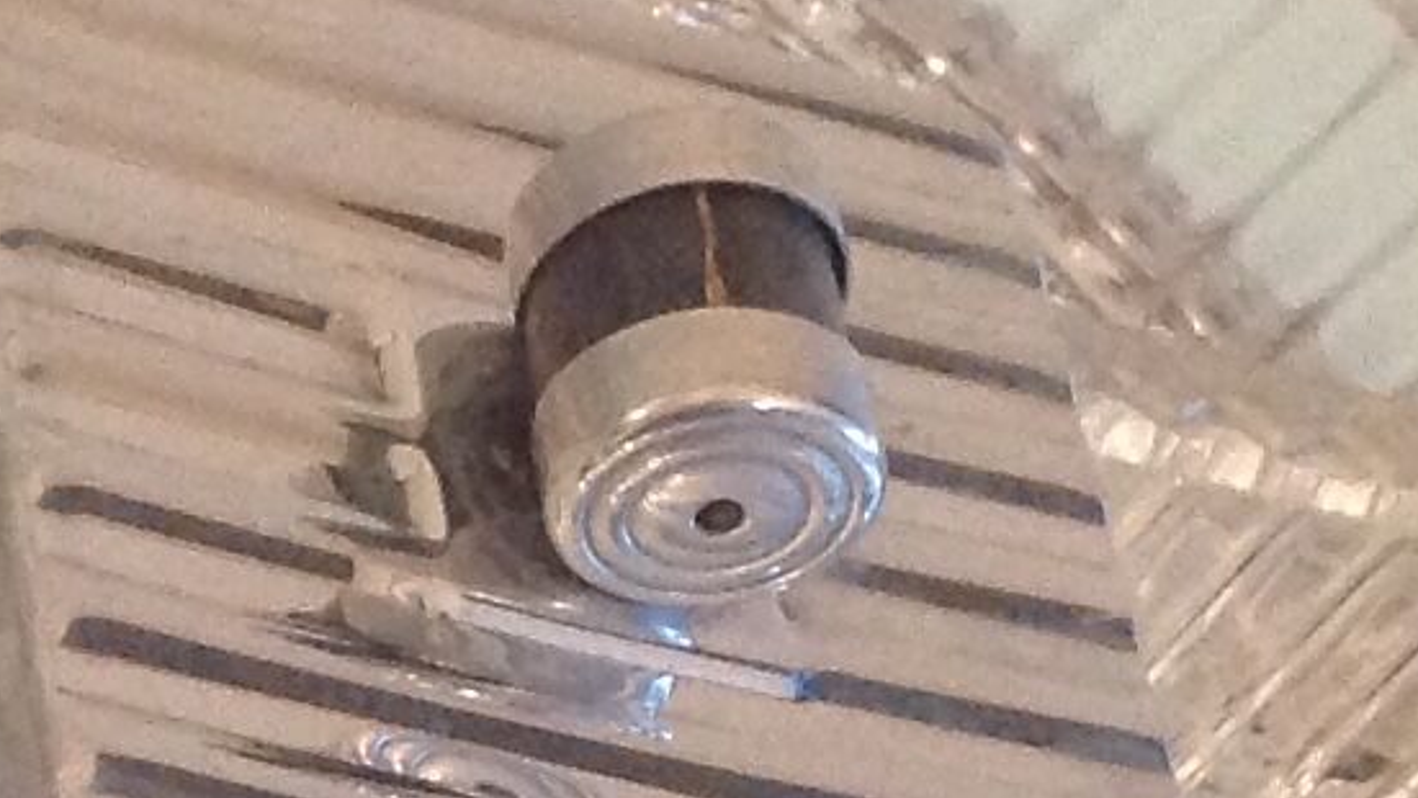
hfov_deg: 11.9
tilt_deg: -46.6
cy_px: 1194
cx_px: -41
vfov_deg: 6.7
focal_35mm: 179
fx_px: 6731
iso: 400
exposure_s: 1/15
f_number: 2.4
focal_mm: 4.28
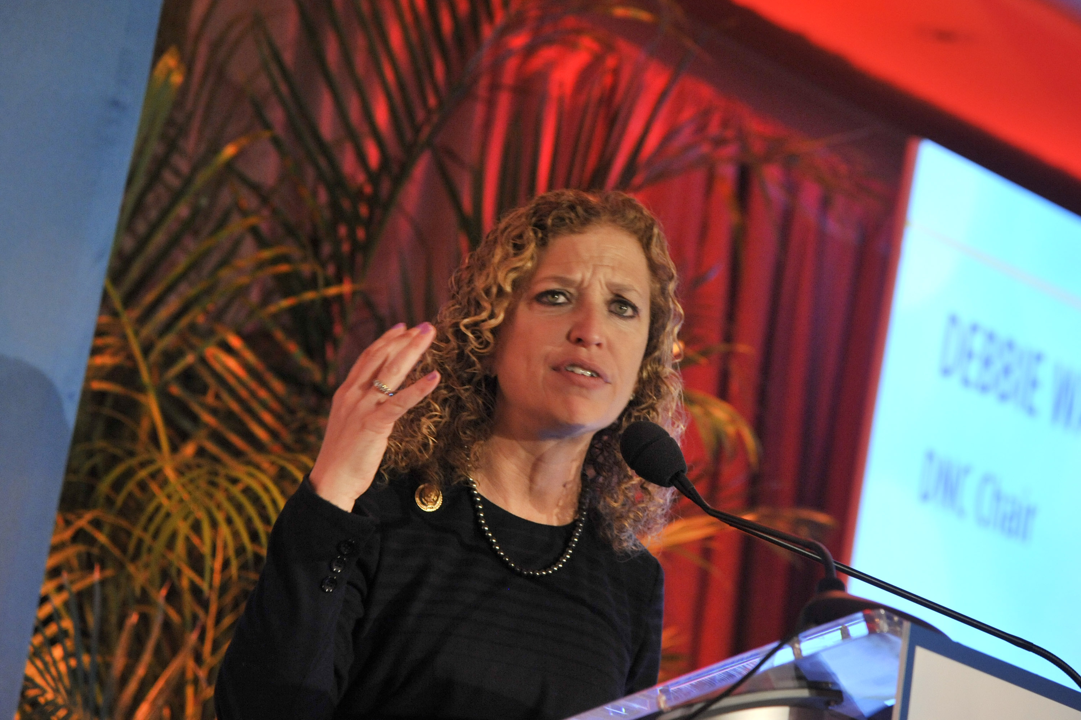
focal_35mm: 120
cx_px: 540
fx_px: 3601
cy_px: 360
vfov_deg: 11.4
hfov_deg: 17.1
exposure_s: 1/80
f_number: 4.5
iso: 2500
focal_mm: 120
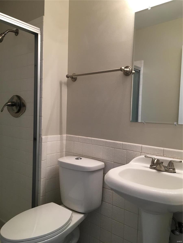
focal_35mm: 29
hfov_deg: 48.2
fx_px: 204
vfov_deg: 61.7
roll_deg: -1.4
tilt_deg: -2.5
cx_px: 92
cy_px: 122
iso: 40
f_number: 2.2
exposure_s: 1/30
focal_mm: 4.15
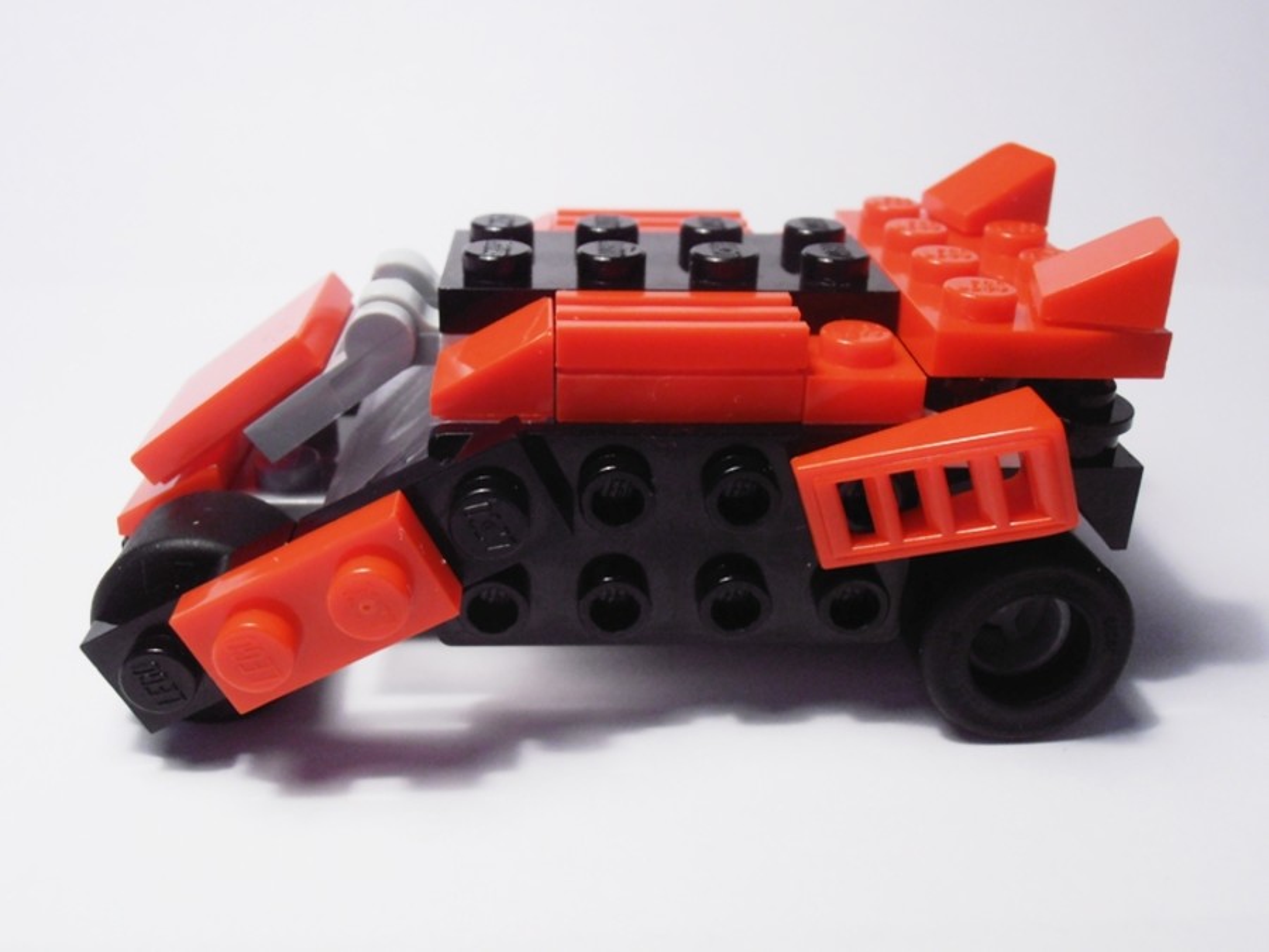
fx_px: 1356
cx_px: 634
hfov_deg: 50.1
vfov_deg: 38.7
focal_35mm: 37
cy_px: 476
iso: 80
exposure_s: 1/80
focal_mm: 6.61
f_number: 3.9
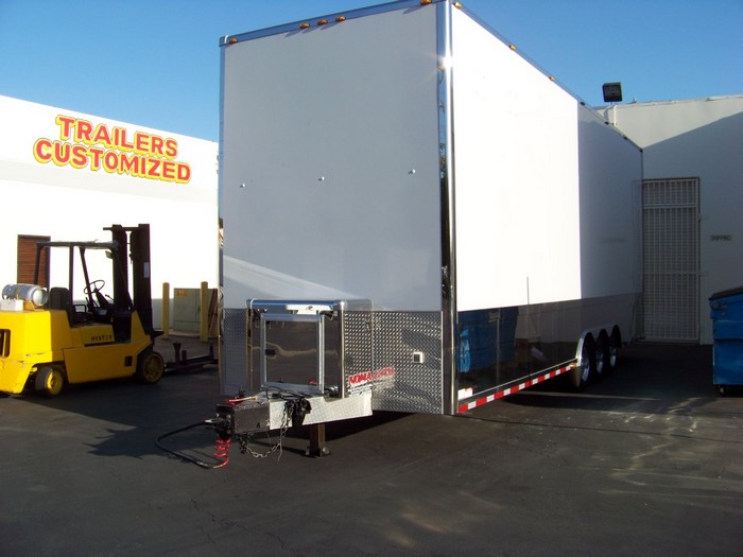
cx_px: 372
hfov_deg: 51.4
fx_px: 773
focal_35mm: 36
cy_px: 278
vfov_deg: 39.7
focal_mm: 5.85
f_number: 4
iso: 72
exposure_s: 1/500
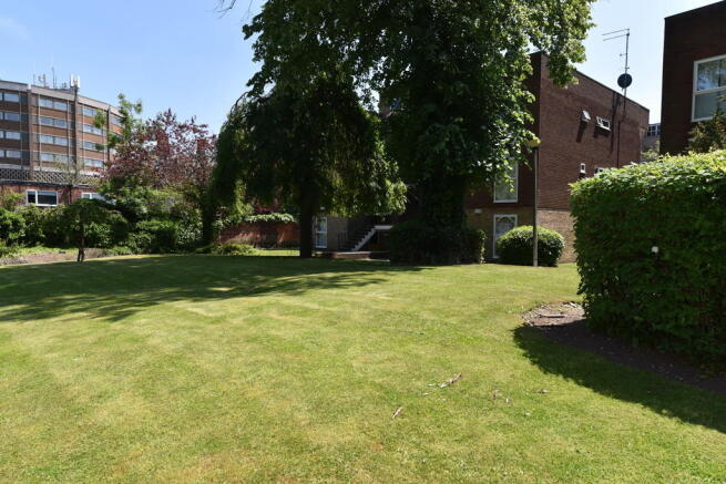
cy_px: 242
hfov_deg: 73.7
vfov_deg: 53.2
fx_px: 484
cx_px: 363
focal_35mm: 24
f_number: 10
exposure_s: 1/200
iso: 200
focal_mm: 24
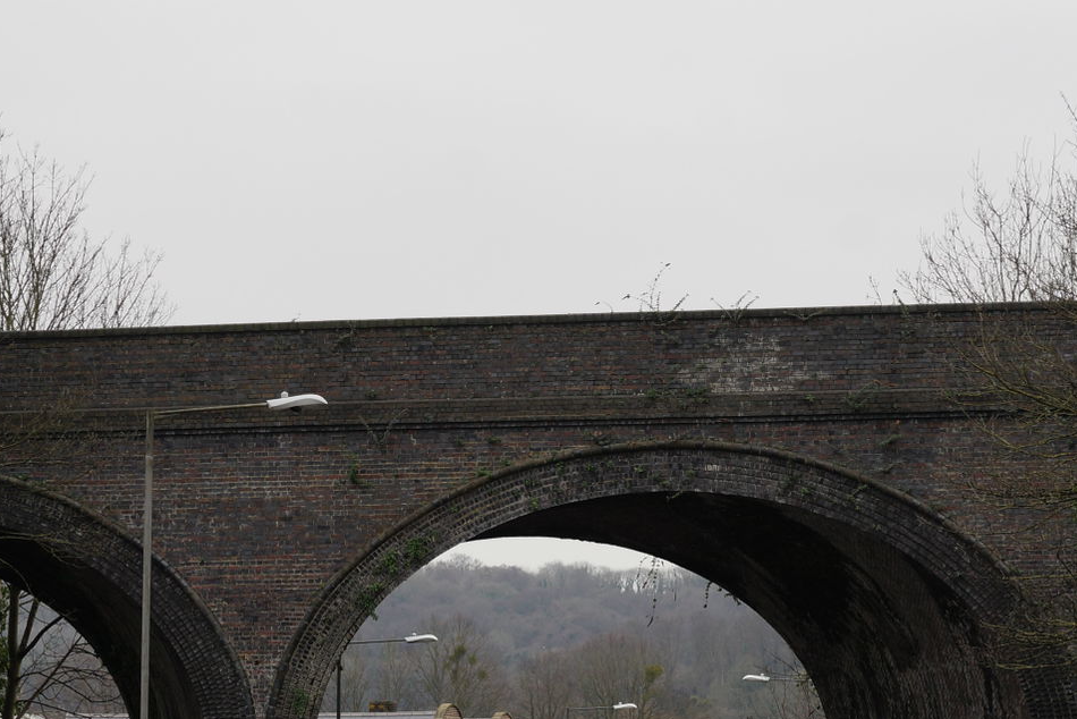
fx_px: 3022
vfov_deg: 13.5
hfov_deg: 20.2
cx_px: 546
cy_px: 616
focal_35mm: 101
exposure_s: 1/500
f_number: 5.6
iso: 200
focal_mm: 50
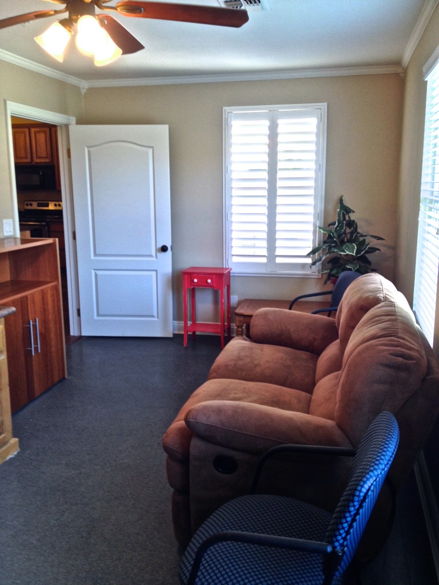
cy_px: 292
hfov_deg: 40.7
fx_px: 592
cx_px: 220
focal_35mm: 35
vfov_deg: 52.6
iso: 50
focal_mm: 4.28
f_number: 2.4
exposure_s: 1/25
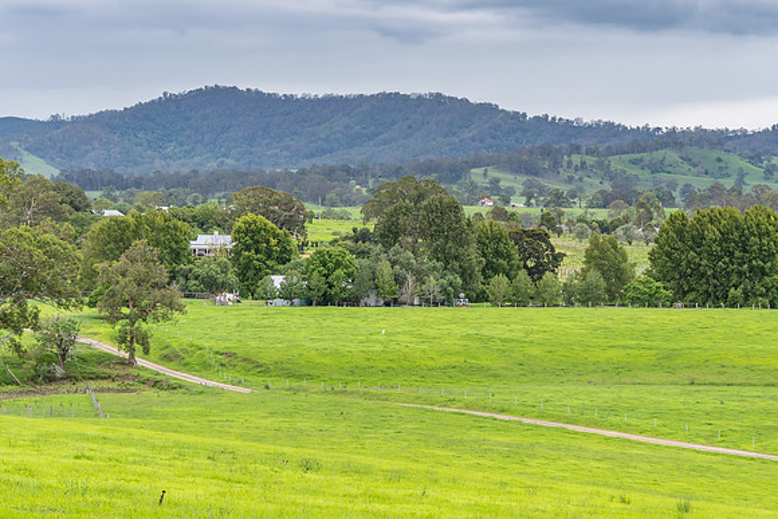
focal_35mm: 105
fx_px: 2270
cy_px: 260
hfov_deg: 19.5
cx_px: 389
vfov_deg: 13.0
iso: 200
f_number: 8
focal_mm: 70
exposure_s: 1/160
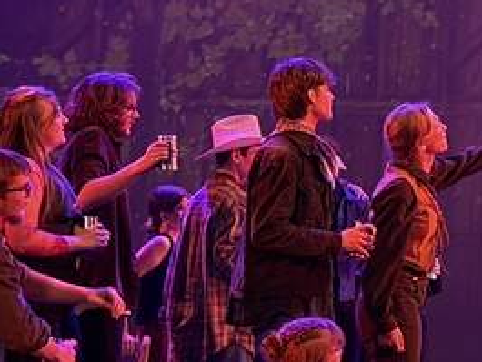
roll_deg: +0.5
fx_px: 3023
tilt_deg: +10.2
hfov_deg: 8.6
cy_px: -127
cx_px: 973
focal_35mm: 217
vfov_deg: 6.8
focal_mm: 6.76
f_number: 1.78
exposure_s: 1/60
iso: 160
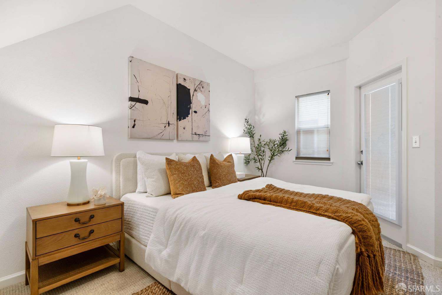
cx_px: 221
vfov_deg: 73.7
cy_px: 148
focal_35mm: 16
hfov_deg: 96.7
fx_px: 196
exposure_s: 1/2
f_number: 14
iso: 400
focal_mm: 16
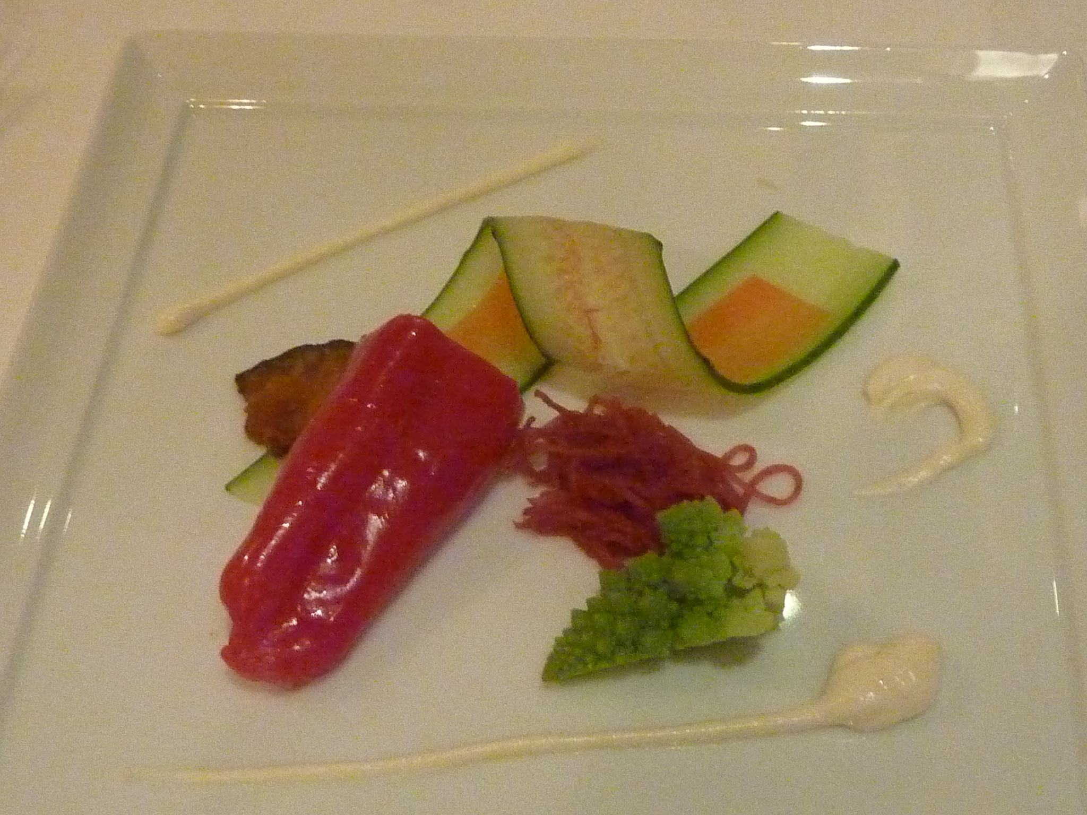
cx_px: 544
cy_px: 408
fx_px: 1601
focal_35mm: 51
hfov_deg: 37.5
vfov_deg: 28.6
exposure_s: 1/25
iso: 800
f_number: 3.4
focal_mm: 4.7
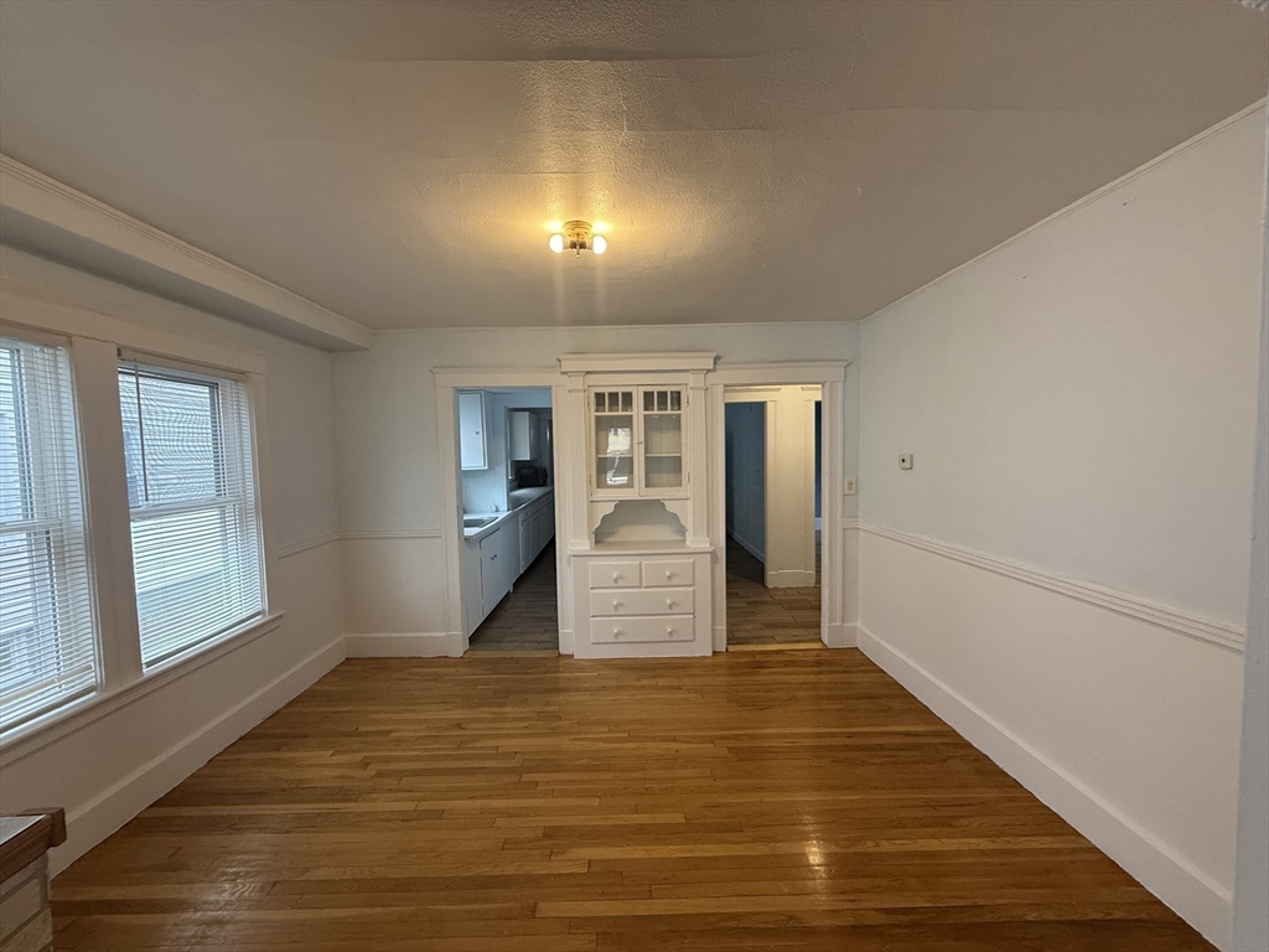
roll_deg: +1.3
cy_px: 476
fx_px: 513
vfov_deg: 85.7
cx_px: 634
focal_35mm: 14
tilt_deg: -3.4
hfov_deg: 102.1
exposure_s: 1/120
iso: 320
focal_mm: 2.22
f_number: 2.2
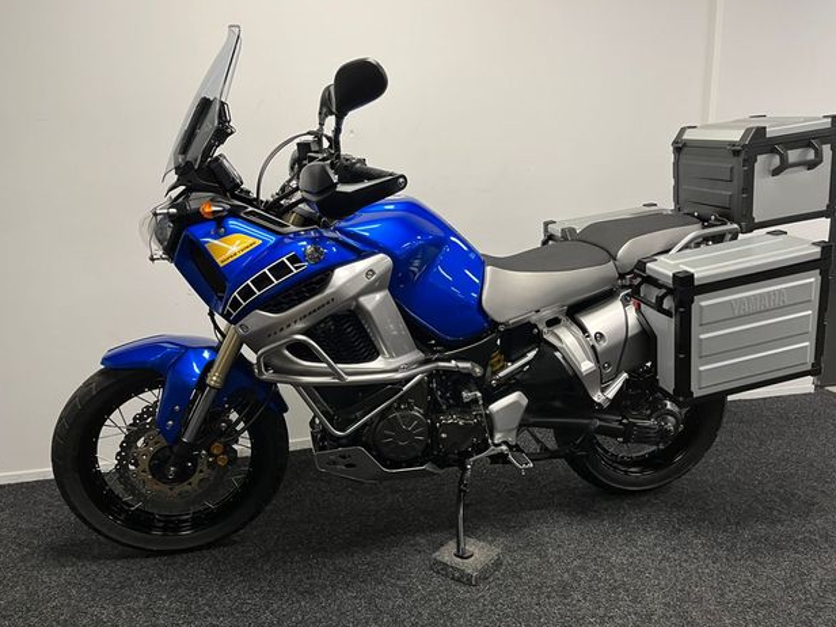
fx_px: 652
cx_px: 428
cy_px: 316
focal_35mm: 27
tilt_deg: -11.4
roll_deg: +1.3
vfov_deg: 51.4
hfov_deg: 65.3
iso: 100
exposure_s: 1/50
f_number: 1.6
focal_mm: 5.1
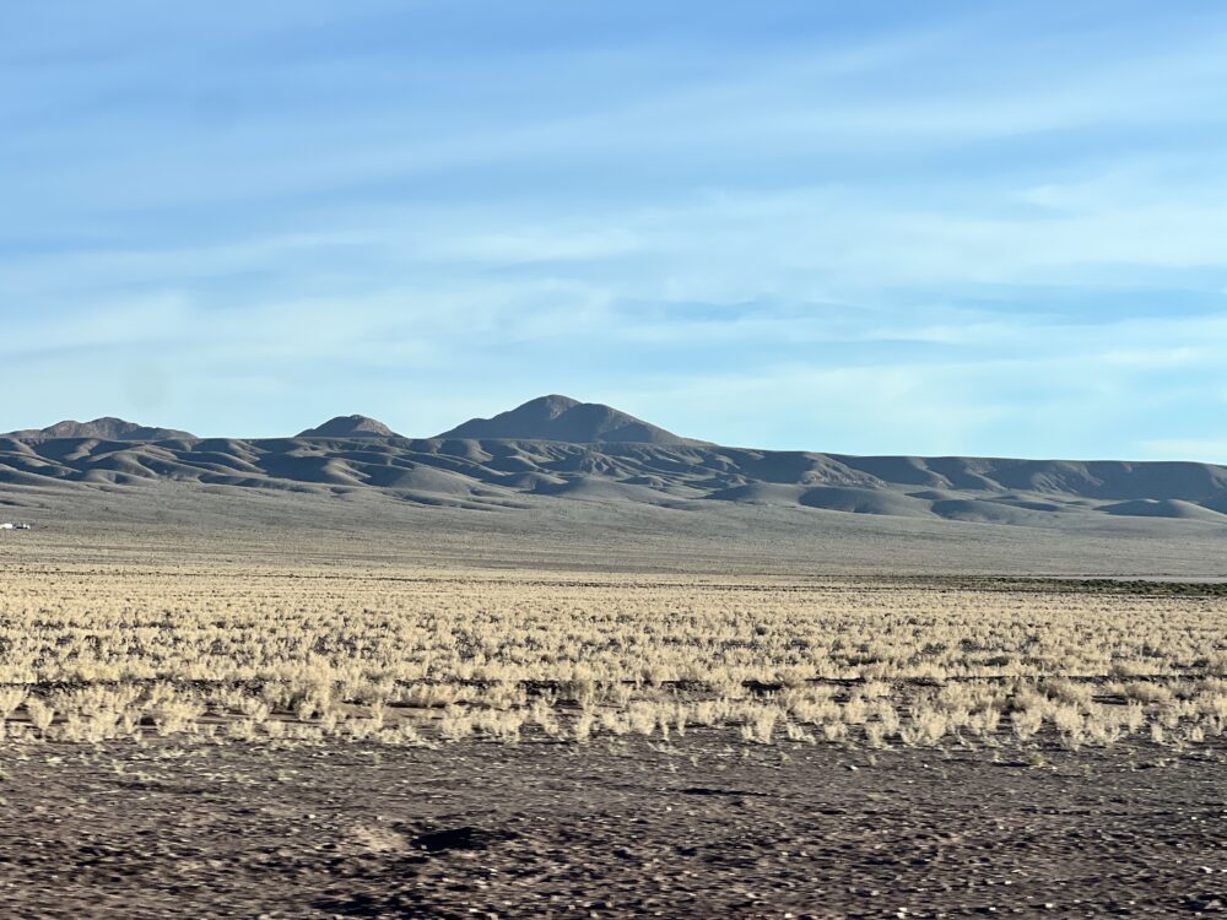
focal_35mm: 77
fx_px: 2729
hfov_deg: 25.3
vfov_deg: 19.1
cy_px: 460
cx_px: 614
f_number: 2.8
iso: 32
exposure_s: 1/713
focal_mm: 9
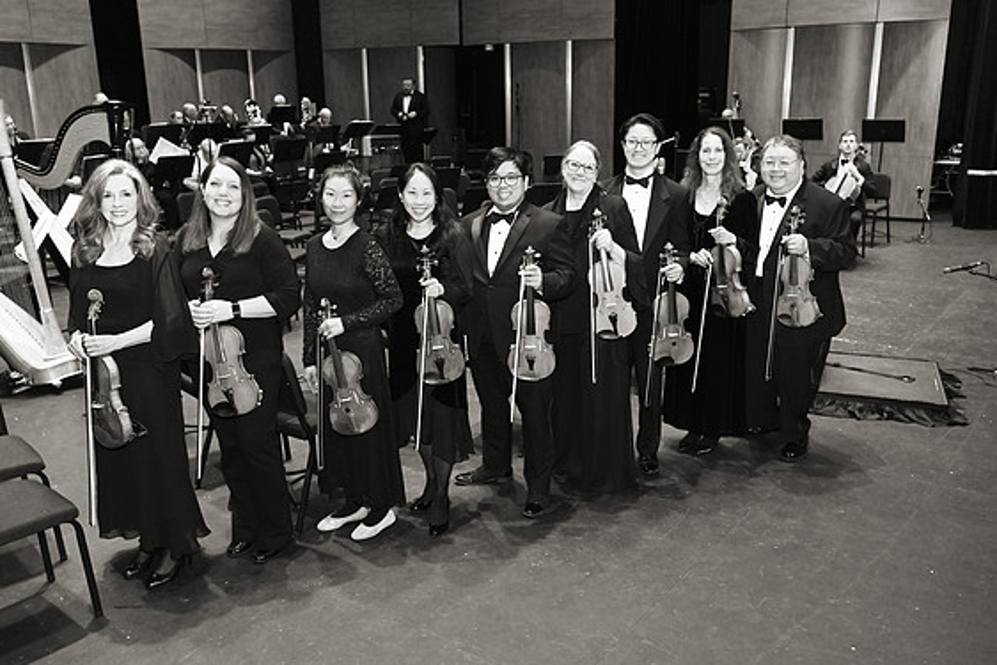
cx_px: 484
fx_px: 914
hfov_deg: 57.2
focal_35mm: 33
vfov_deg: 40.0
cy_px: 341
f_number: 5.6
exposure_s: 1/160
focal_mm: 32
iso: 3200
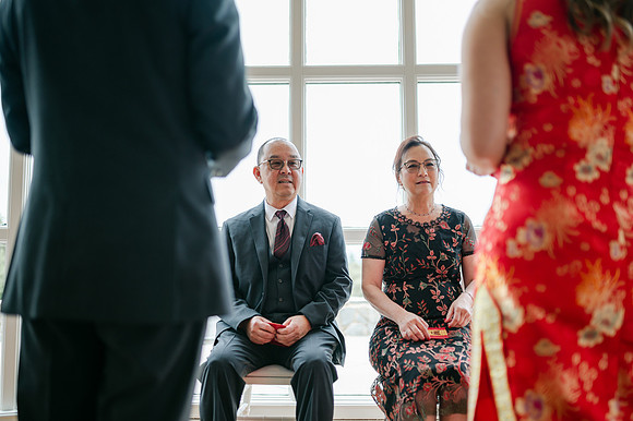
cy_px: 210
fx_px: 615
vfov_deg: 37.8
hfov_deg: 54.5
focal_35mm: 35
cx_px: 316
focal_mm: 35
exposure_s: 1/1000
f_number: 1.4
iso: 100
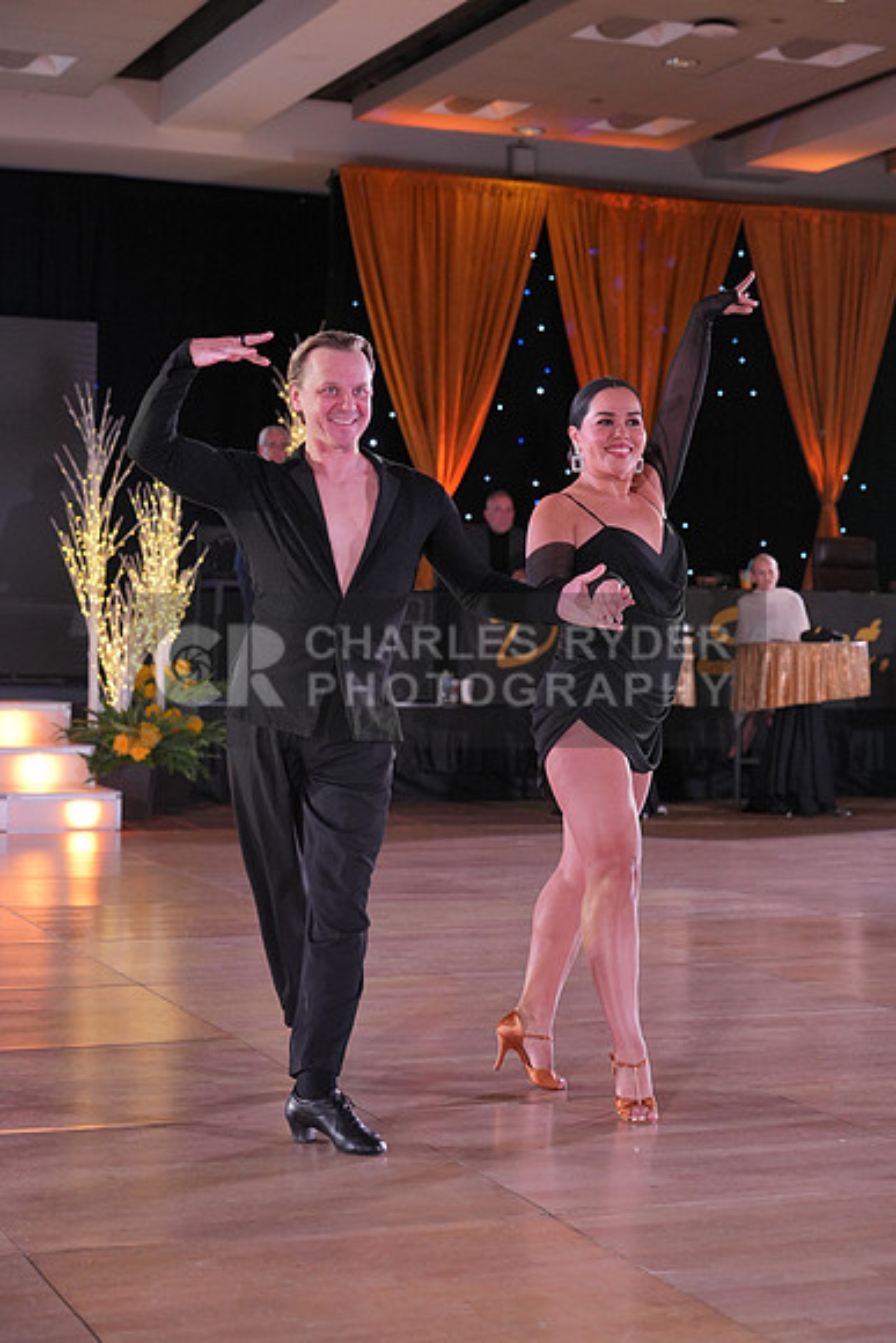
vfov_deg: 31.0
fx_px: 2425
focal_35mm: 65
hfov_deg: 20.9
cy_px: 672
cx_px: 448
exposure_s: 1/400
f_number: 4
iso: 2000
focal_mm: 65
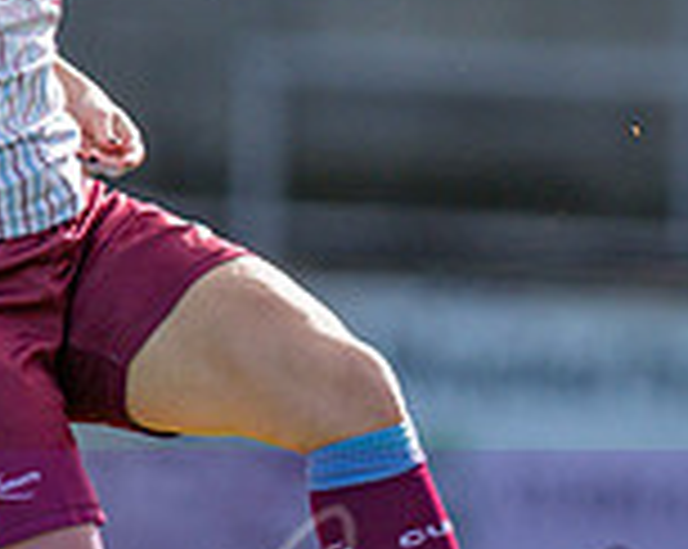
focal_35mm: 1863
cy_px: 400
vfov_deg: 0.8
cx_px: 153
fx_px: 37886
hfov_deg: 1.0
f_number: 2.8
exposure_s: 1/3200
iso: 200
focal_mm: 300
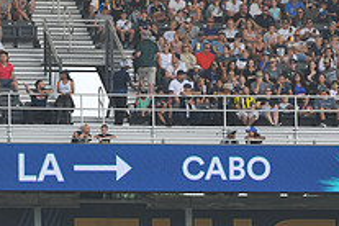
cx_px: 149
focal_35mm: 491
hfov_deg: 4.2
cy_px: 175
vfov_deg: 2.8
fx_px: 4623
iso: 200
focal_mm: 175
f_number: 9
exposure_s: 1/320
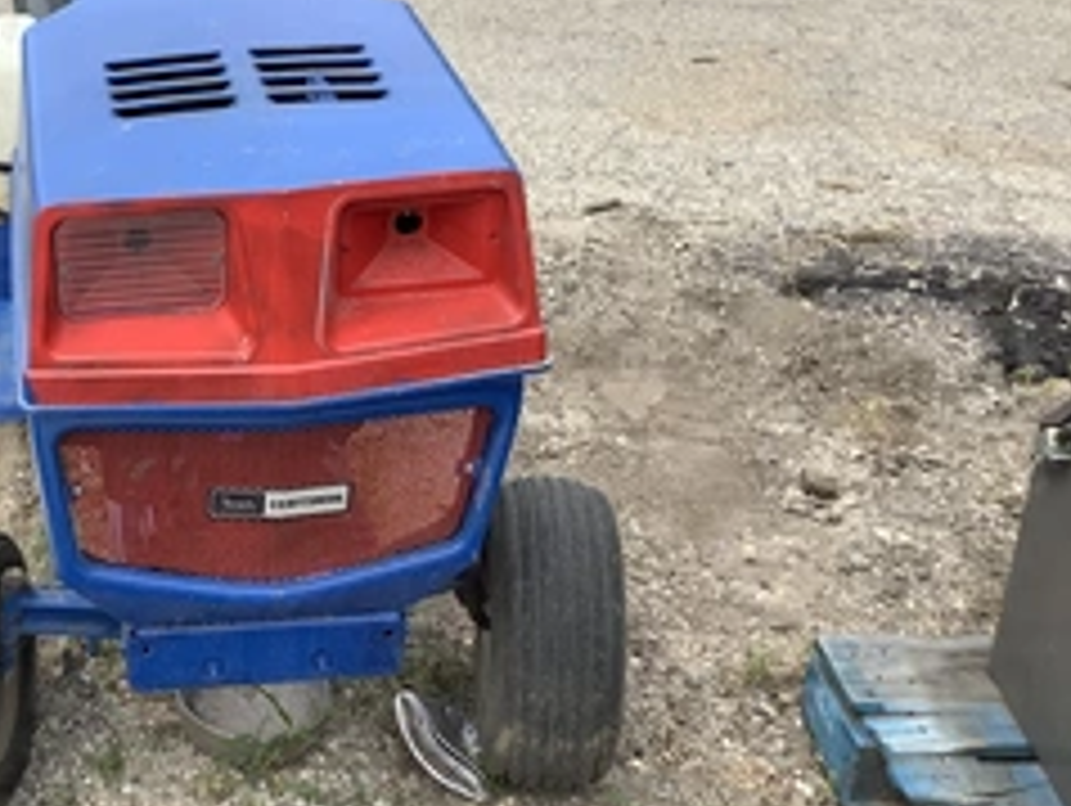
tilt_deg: -23.2
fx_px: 1610
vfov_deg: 27.9
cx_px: 176
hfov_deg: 35.3
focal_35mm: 52
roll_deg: -1.2
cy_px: 279
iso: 25
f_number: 2.4
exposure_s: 1/727
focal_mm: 3.3
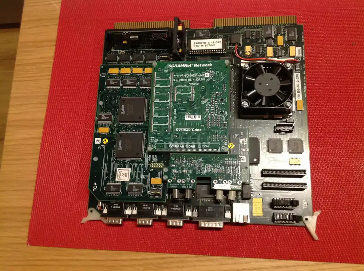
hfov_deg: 52.7
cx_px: 182
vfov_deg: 40.6
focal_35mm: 35
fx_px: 367
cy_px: 136
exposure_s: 1/15
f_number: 2.4
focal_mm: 4.28
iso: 160
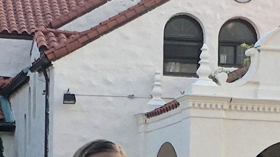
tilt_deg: -3.9
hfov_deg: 11.5
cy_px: 340
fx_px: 1395
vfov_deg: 6.2
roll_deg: -0.8
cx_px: 176
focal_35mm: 188
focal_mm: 4.15
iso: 25
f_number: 2.2
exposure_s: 1/444
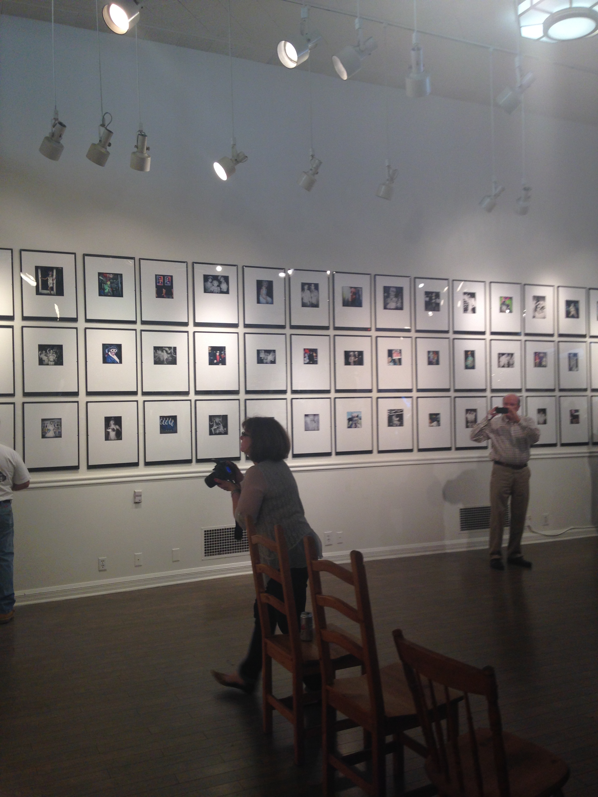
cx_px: 299
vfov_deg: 55.4
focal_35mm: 33
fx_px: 760
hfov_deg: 42.9
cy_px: 398
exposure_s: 1/60
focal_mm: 4.12
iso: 64
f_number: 2.4
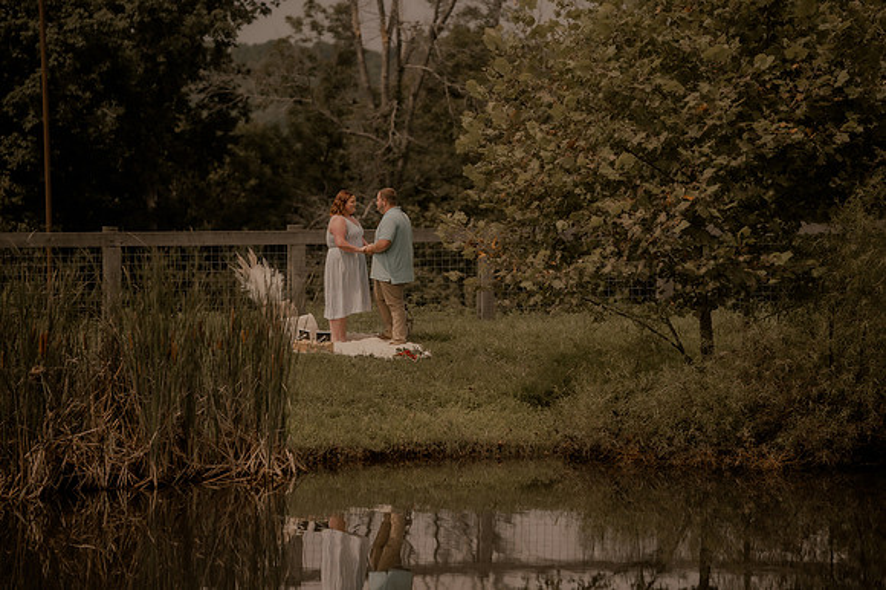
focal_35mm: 153
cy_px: 295
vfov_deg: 8.9
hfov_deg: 13.4
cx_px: 443
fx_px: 3768
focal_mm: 150
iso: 125
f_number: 2.8
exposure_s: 1/1600
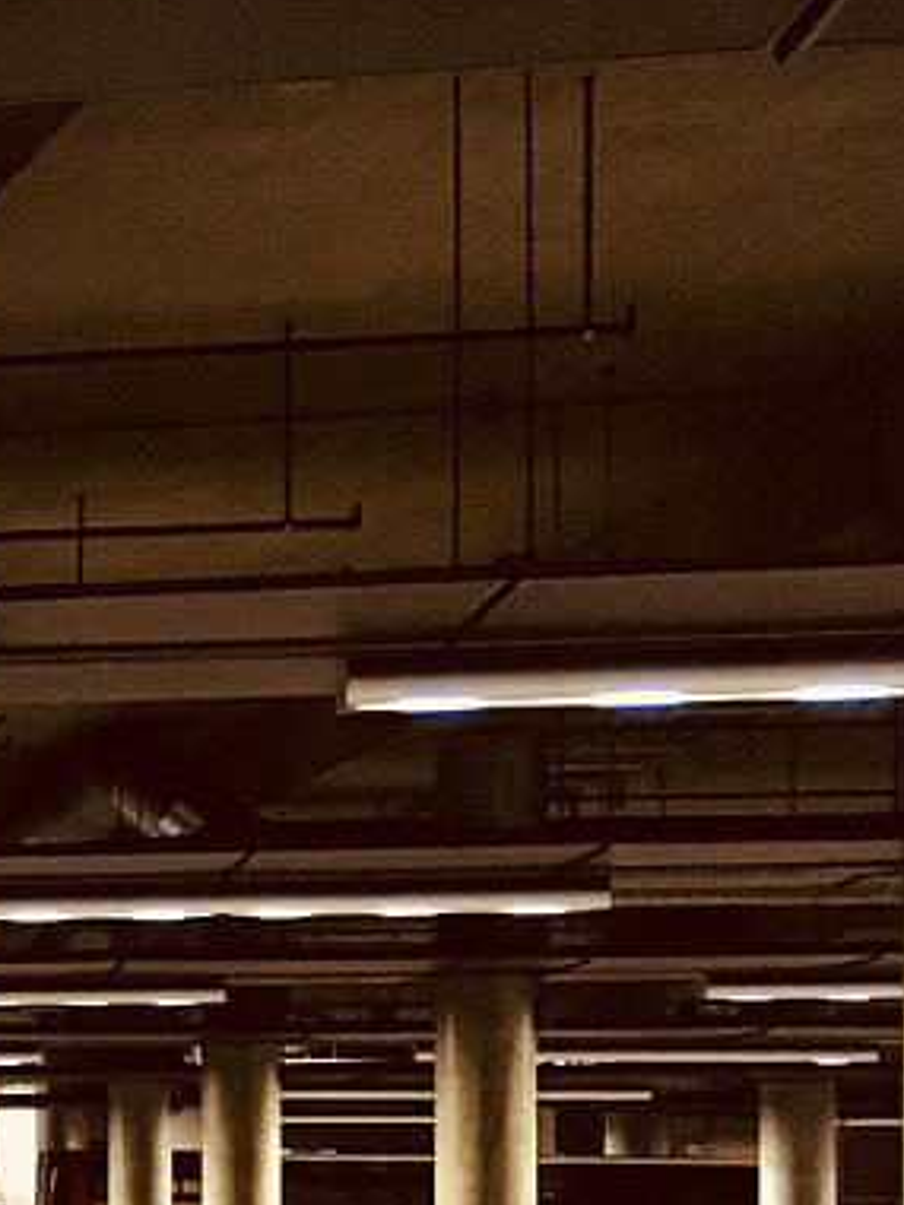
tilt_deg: +1.3
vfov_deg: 15.9
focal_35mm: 122
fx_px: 4248
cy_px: 1142
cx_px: -1516
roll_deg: +0.2
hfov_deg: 10.0
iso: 200
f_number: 2.2
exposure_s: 1/20
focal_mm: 4.15
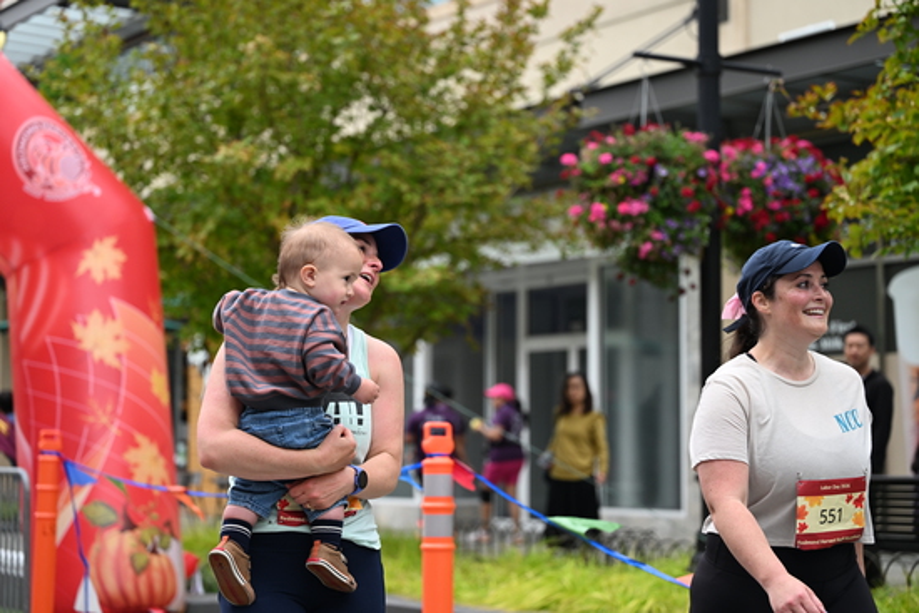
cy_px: 306
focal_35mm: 70
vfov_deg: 19.5
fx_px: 1787
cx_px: 460
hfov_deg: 28.8
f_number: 2.8
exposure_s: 1/1600
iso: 640
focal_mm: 70
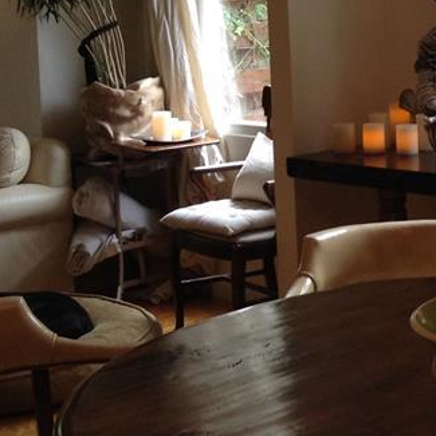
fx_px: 1311
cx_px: 460
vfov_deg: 18.7
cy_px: 80
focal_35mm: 92
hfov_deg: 18.3
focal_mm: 3.3
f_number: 2.4
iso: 50
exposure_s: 1/25
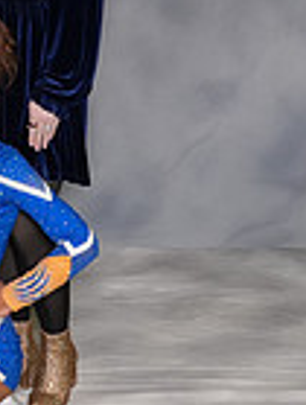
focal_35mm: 192
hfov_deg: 7.2
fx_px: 2253
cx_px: -475
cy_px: 60
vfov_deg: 10.2
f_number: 8
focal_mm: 32
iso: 800
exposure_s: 1/80
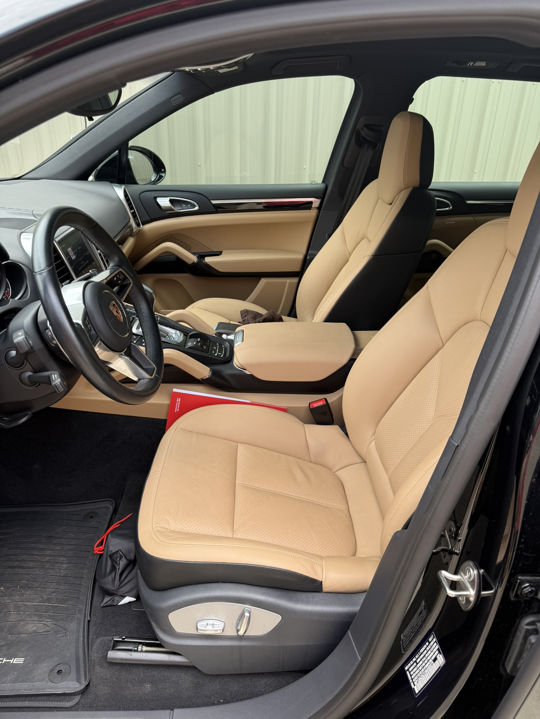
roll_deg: -1.9
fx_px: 499
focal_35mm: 24
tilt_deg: -26.6
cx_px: 270
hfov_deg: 56.8
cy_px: 360
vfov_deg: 71.6
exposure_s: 1/445
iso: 80
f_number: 1.78
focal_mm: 6.76
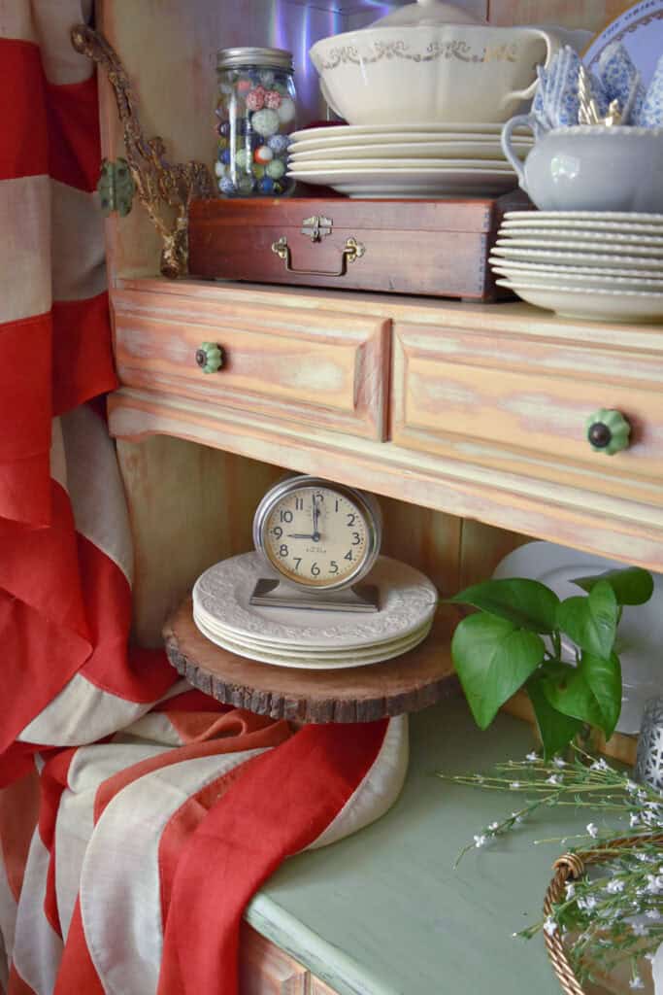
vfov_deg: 61.9
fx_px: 828
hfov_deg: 43.6
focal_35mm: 30
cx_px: 332
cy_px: 498
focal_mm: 20
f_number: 3.8
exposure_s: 1/60
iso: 1250
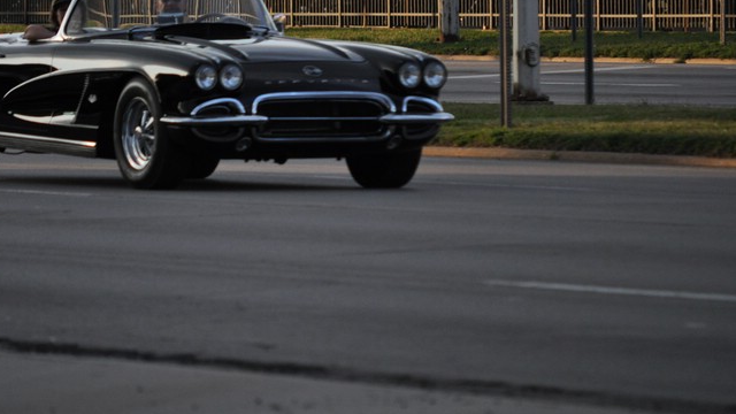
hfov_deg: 5.5
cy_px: 142
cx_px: 279
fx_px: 7650
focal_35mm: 392
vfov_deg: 3.1
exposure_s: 1/800
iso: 800
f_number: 5.6
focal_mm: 200
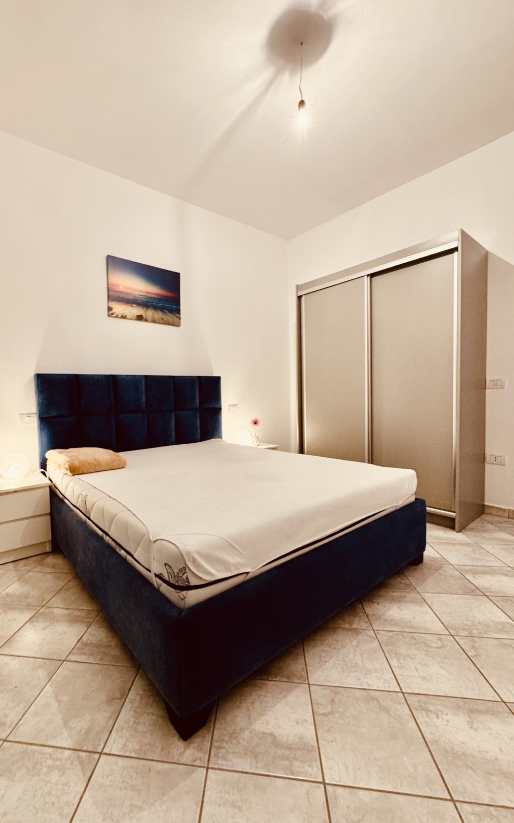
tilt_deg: -1.7
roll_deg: +2.0
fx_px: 336
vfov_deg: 101.5
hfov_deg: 74.3
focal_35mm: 15
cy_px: 414
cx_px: 216
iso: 250
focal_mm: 2.22
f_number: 2.2
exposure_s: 1/50
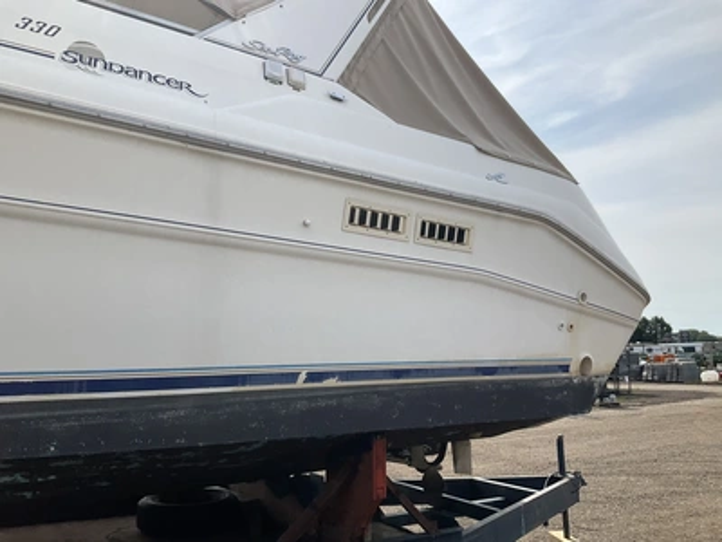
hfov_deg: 61.7
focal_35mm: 29
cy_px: 271
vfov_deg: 48.2
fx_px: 605
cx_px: 361
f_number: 1.8
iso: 25
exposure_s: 1/2427
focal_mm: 3
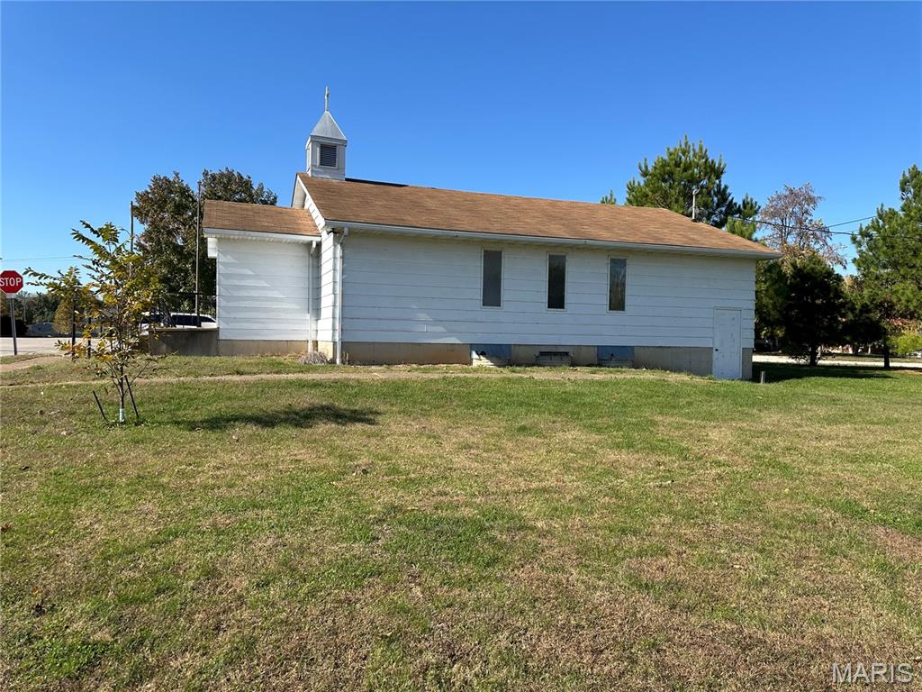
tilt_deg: -0.2
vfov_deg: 56.8
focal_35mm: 24
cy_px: 346
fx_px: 639
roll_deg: -0.6
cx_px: 461
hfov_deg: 71.6
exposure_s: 1/3472
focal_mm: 6.86
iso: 80
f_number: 1.78
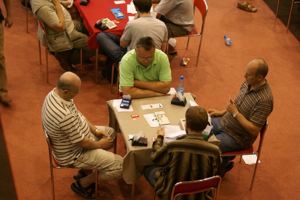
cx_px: 150
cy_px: 100
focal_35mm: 90
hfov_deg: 22.6
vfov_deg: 15.2
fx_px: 751
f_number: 5.6
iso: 400
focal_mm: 60
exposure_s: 1/25
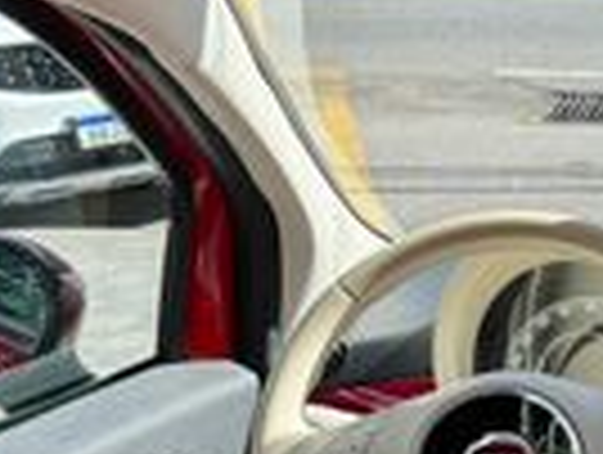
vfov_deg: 17.2
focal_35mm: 84
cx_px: 994
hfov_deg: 19.2
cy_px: 450
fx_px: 1466
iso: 80
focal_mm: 6.76
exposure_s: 1/1172
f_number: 1.78
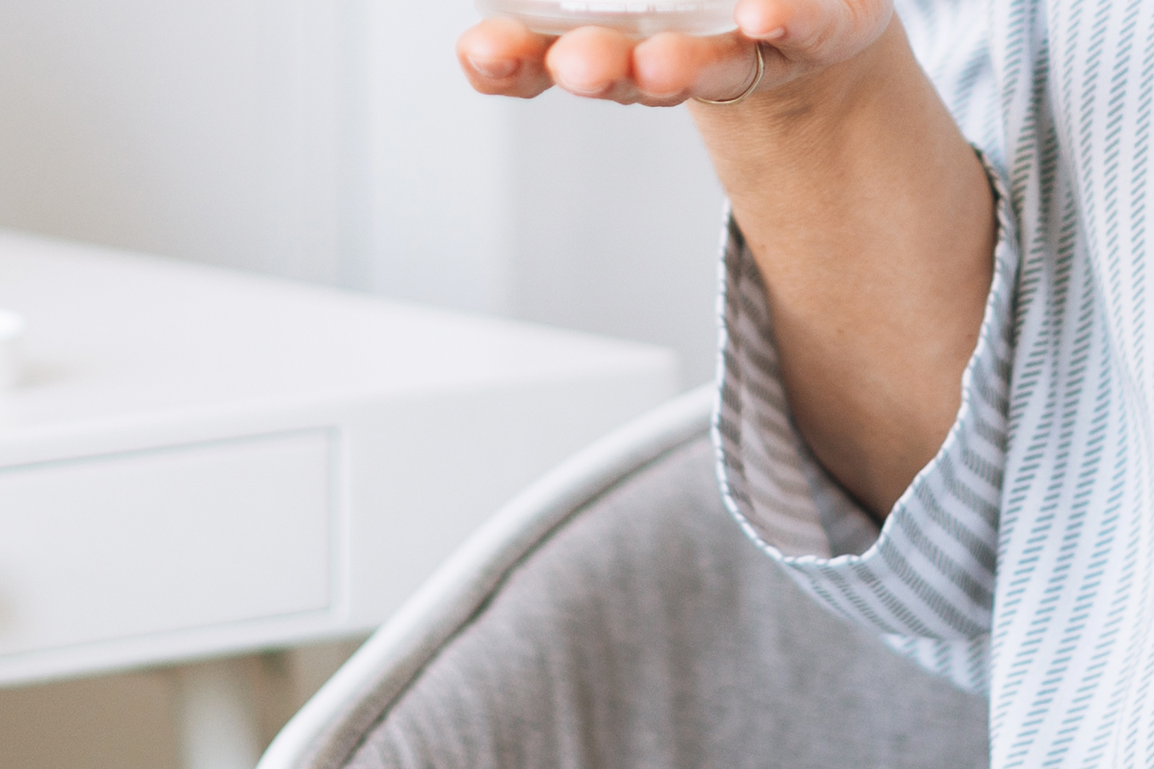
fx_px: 7085
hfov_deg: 9.3
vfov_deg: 6.1
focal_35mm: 221
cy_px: -621
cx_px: 730
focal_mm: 50
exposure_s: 1/320
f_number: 2
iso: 200
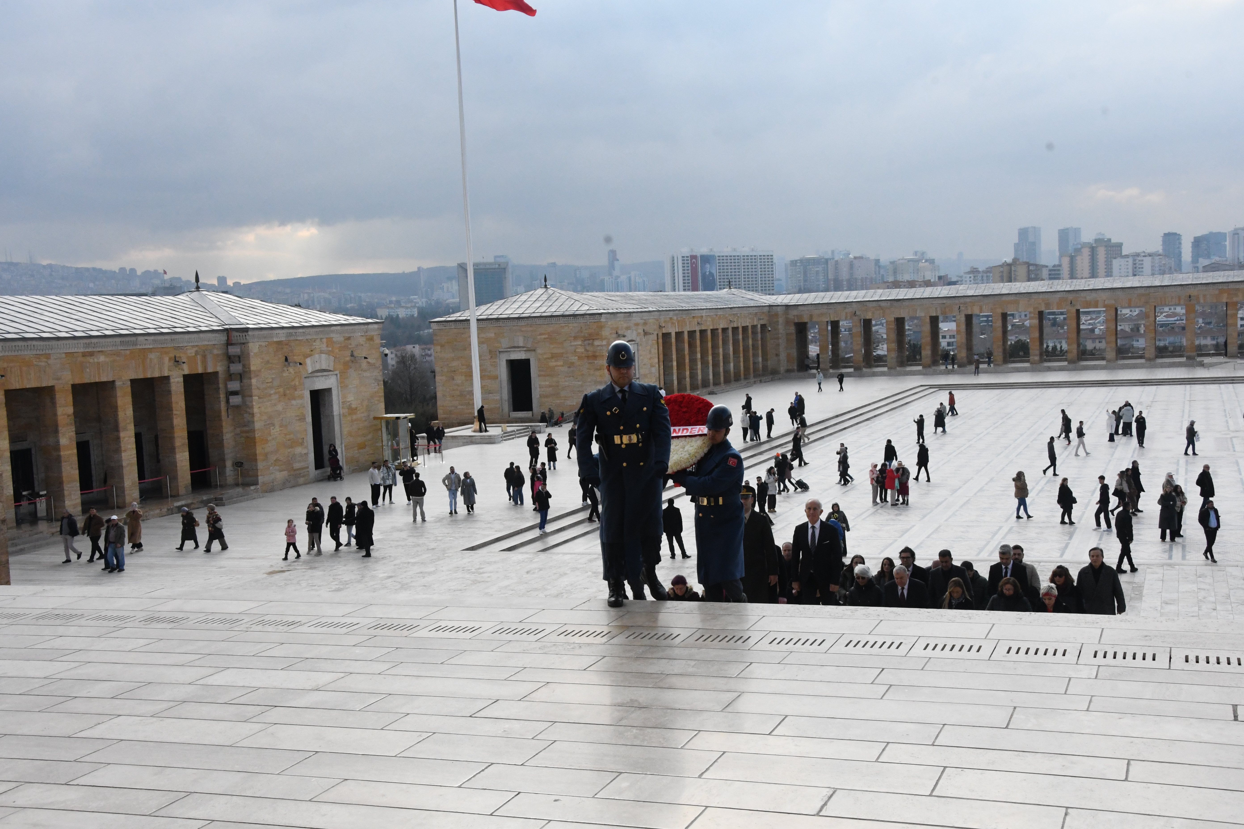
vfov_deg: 31.9
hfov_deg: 46.4
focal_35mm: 42
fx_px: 1451
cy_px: 414
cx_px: 622
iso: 2500
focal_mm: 28
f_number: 16
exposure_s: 1/1000
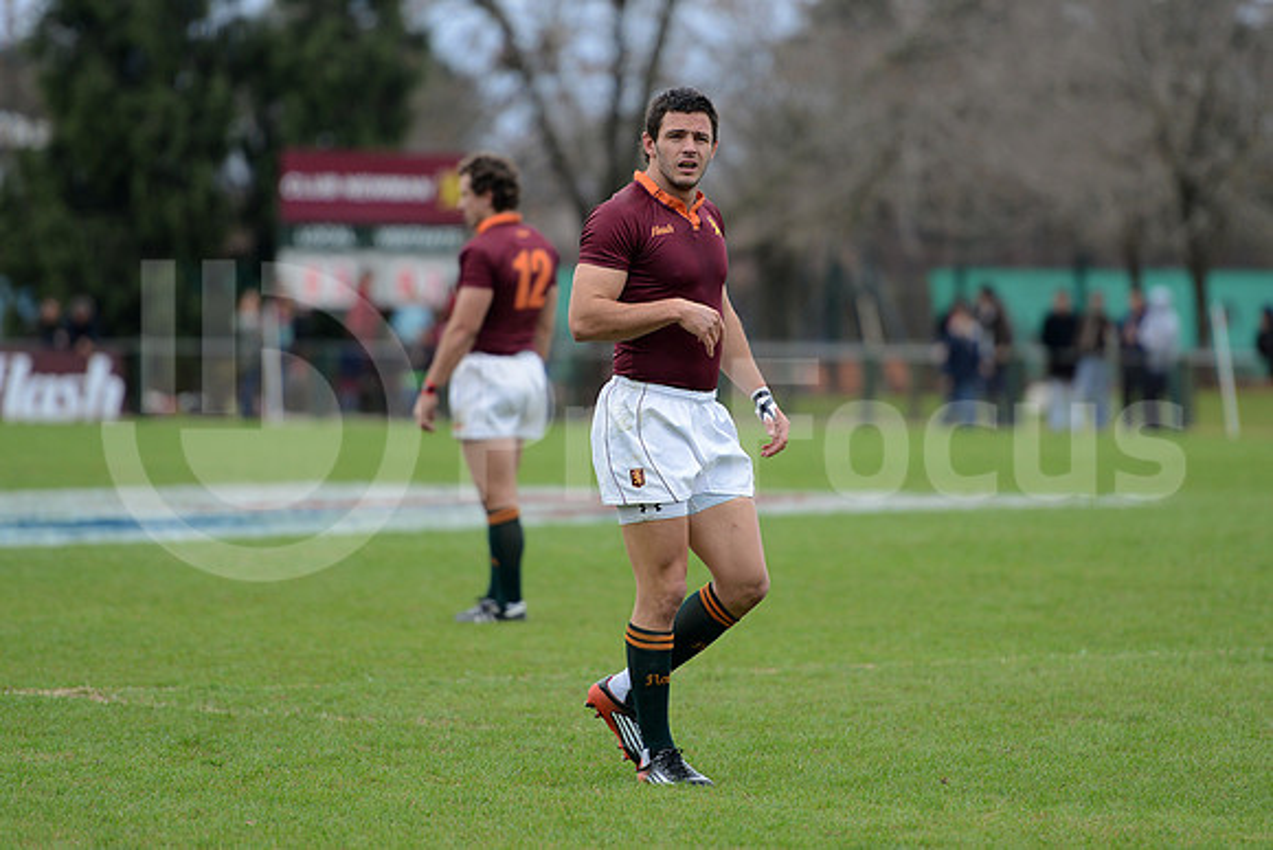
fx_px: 6897
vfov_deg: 7.0
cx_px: 636
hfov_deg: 10.5
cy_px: 425
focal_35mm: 195
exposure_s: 1/500
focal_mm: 195
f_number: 2.8
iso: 400
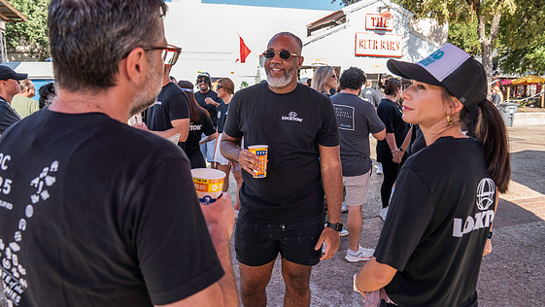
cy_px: 151
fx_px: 376
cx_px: 275
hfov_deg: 71.9
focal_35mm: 26
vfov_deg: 44.4
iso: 125
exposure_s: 1/200
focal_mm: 24
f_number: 4.5
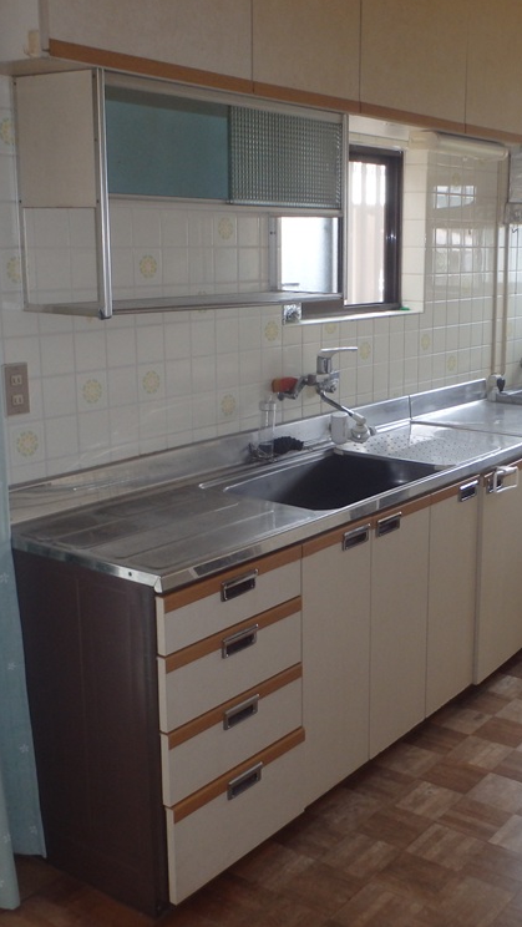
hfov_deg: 28.5
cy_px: 461
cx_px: 402
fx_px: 1008
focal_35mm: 41
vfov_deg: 49.4
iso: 160
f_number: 3.9
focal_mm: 5
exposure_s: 1/60
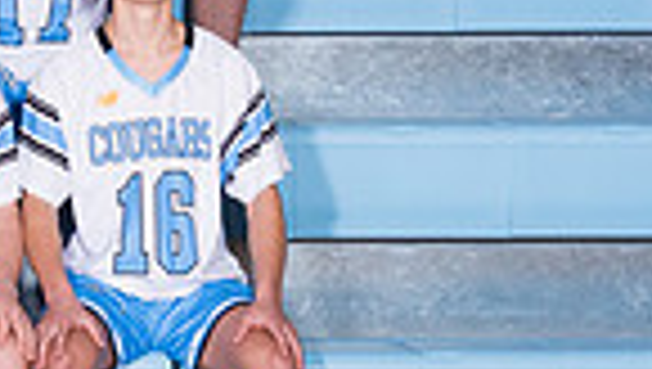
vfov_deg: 5.2
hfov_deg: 8.9
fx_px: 4068
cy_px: -19
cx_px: -369
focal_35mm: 235
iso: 500
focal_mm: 50
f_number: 7.1
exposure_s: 1/250
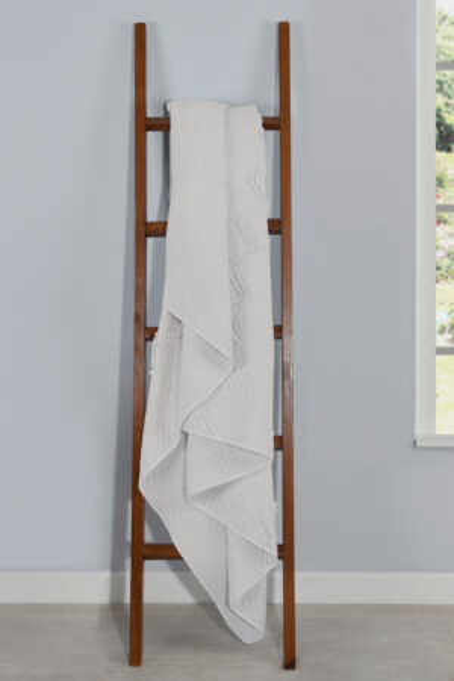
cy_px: 340
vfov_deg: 48.5
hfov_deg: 33.4
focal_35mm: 40
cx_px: 227
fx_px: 757
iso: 125
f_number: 20
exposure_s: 1/160
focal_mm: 40
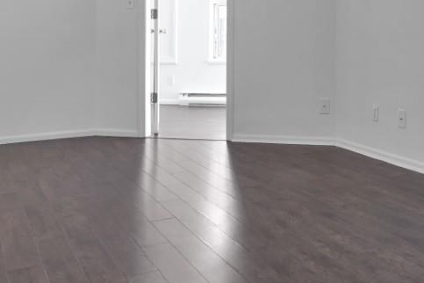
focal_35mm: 47
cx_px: 360
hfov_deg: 39.6
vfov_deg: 27.4
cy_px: 16
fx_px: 554
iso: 100
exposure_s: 1/60
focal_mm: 14
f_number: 4
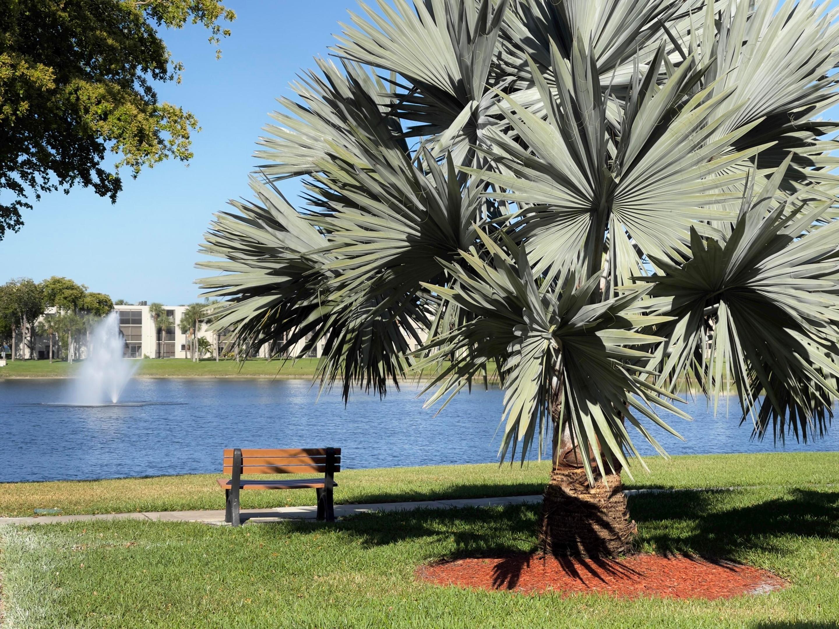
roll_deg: +0.5
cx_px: 420
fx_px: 1551
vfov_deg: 22.9
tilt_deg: +1.1
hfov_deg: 30.3
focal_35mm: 64
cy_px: 314
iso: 20
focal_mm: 7.5
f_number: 2.2
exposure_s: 1/1107
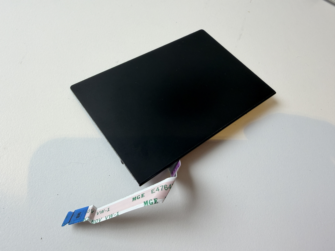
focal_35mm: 24
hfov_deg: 71.6
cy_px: 126
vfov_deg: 56.8
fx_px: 232
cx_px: 168
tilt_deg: -63.9
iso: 64
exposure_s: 1/100
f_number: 2.2
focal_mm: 2.22
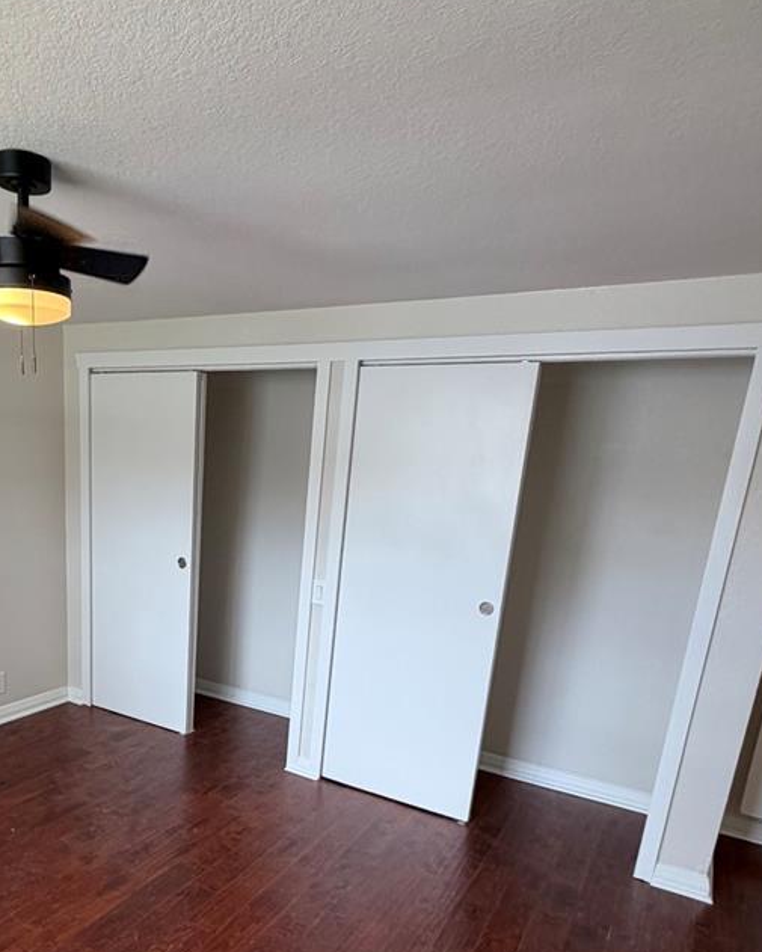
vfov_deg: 63.5
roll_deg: -2.7
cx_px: 231
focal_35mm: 26
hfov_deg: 53.4
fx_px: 733
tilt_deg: -13.4
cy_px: 671
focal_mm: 2.22
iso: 125
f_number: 2.2
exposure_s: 1/121
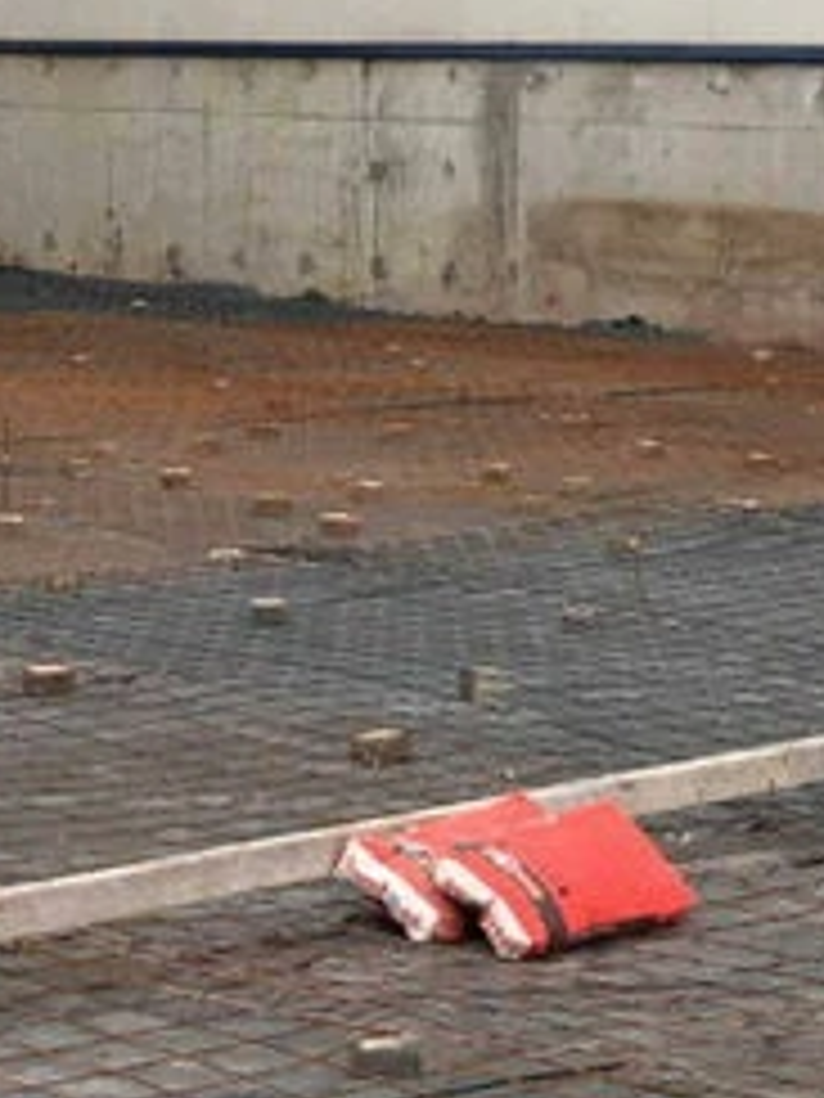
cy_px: -40
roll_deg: -1.2
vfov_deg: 16.0
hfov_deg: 12.3
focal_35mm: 120
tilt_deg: +3.0
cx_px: 203
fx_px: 3809
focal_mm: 4.15
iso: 40
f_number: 2.2
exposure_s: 1/17
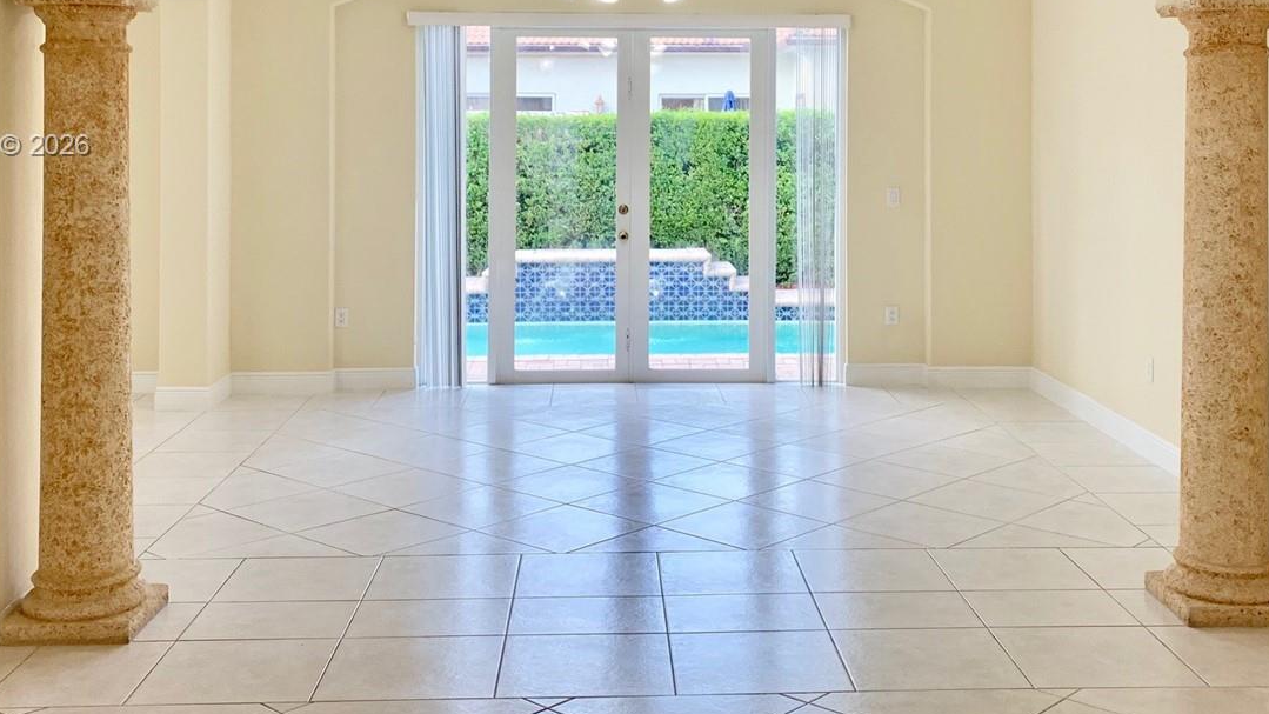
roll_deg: -0.6
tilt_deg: +0.7
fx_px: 1413
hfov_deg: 48.3
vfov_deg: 27.8
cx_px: 664
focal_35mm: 42
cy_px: 147
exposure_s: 1/120
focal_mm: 4.25
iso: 80
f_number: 1.8
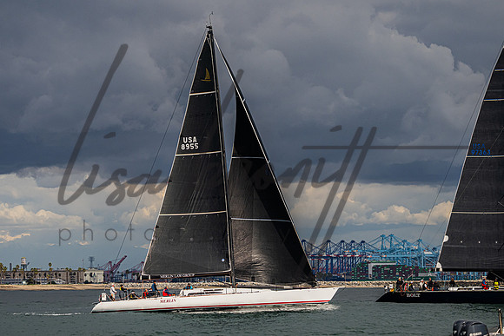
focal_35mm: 208
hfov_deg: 9.9
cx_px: 216
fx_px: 2915
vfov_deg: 6.6
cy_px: 142
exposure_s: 1/5000
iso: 400
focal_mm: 155
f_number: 5.6
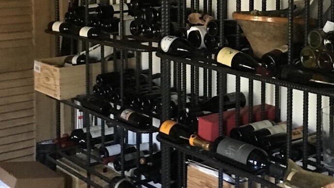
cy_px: 0
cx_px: 231
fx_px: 585
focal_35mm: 66
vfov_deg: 17.8
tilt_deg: -1.4
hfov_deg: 31.6
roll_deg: -0.6
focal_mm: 4.15
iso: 250
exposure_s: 1/4
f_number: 2.2
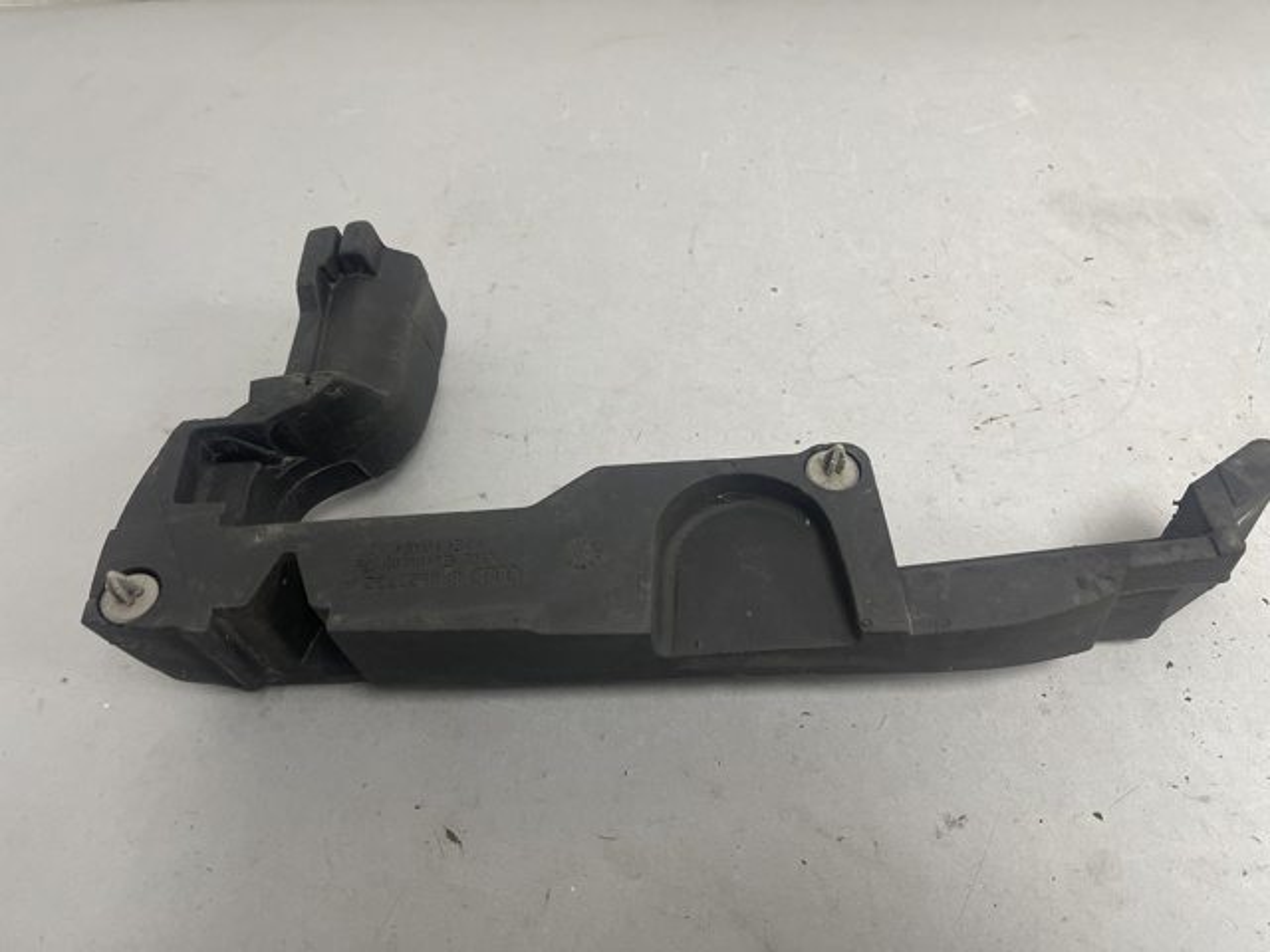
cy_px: 476
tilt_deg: -48.8
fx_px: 917
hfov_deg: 69.4
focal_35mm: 25
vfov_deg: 54.9
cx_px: 635
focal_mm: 5.1
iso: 125
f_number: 1.6
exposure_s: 1/100
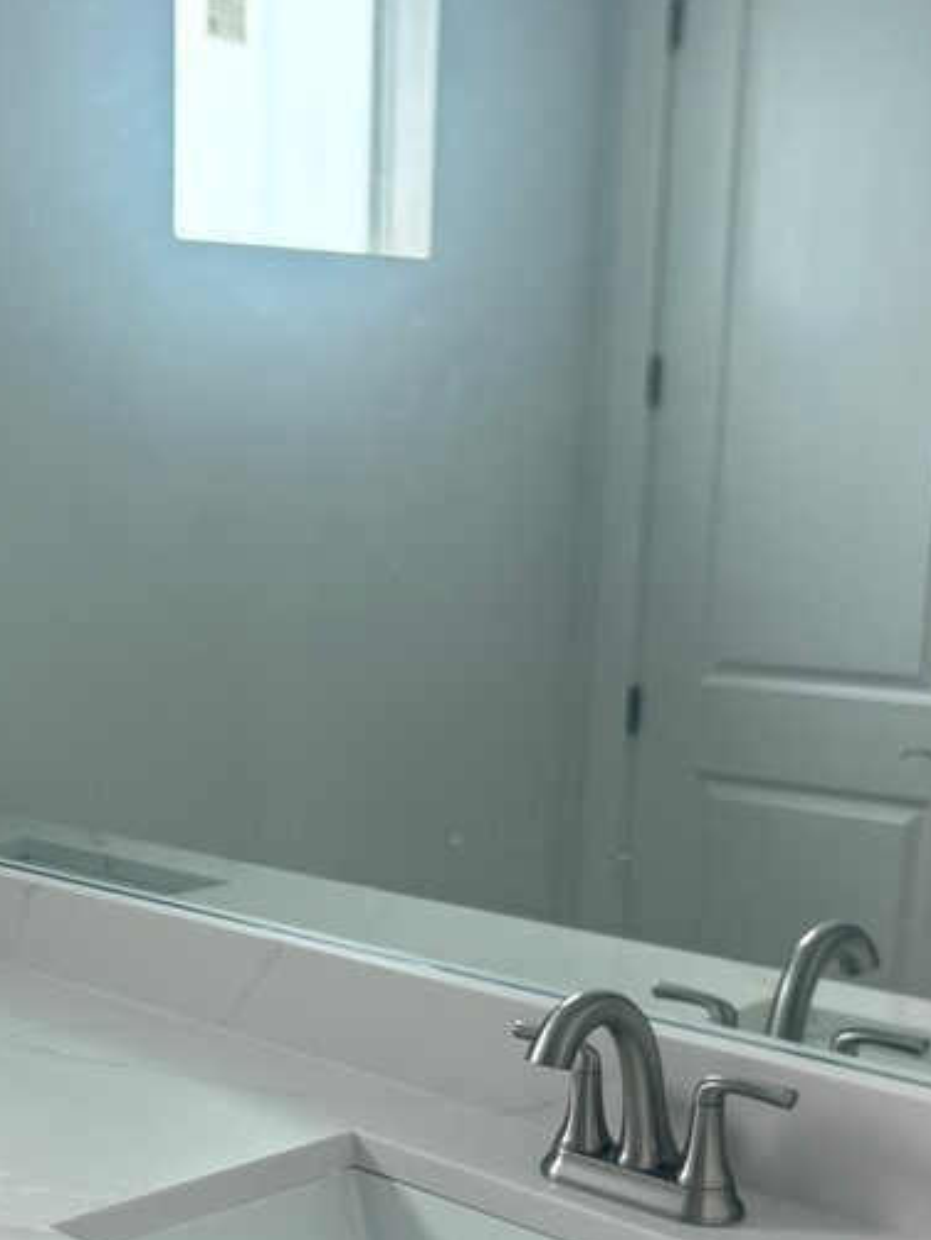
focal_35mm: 53
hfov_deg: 26.8
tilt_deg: -14.4
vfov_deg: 35.3
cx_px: 128
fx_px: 1899
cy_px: 939
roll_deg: -0.5
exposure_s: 1/441
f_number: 1.6
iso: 64
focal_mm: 5.96
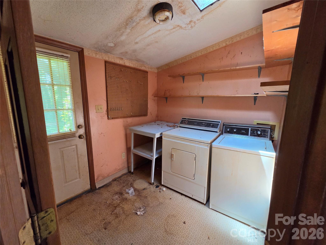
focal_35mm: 13
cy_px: 122
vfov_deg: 89.9
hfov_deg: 106.2
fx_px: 122
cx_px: 163
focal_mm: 2.2
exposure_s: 1/240
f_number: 2.2
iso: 500
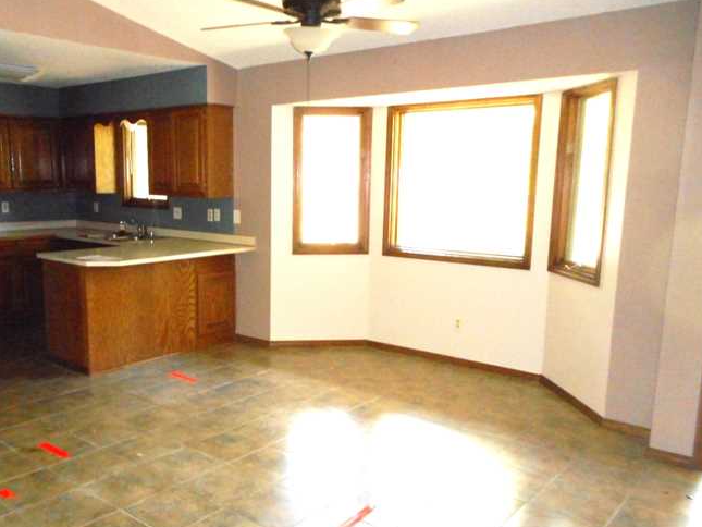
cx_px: 276
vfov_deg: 45.4
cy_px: 286
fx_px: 629
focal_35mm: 31
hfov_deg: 57.8
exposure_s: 1/25
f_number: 3.7
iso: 400
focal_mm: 4.5
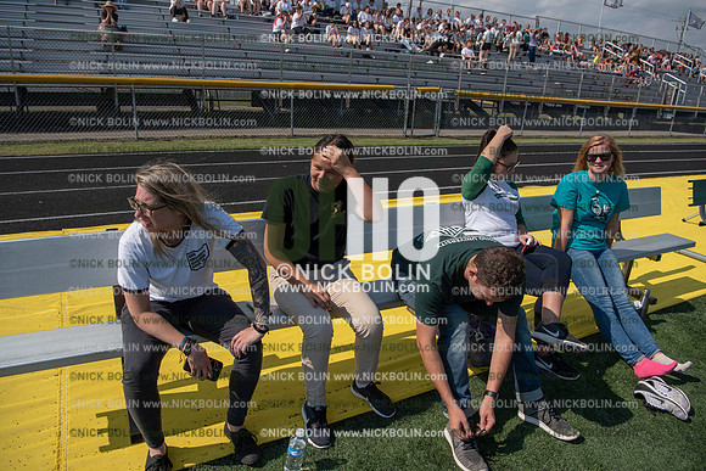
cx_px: 353
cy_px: 236
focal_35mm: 24
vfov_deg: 53.2
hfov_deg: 73.7
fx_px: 471
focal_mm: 24
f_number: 5.6
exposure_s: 1/1600
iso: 200
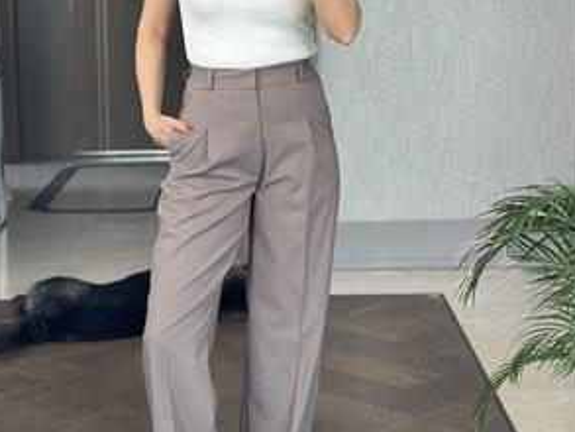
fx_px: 1379
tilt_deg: -18.6
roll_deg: +0.4
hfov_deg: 23.5
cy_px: 179
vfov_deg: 17.8
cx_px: 235
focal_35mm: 83
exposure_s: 1/104
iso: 125
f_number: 1.78
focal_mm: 6.86
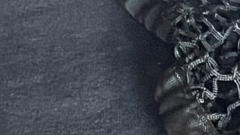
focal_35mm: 216
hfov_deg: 9.0
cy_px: -102
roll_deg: +0.8
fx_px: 1374
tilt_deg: -25.3
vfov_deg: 5.5
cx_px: 569
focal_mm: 4.2
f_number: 1.6
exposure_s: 1/47
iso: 500
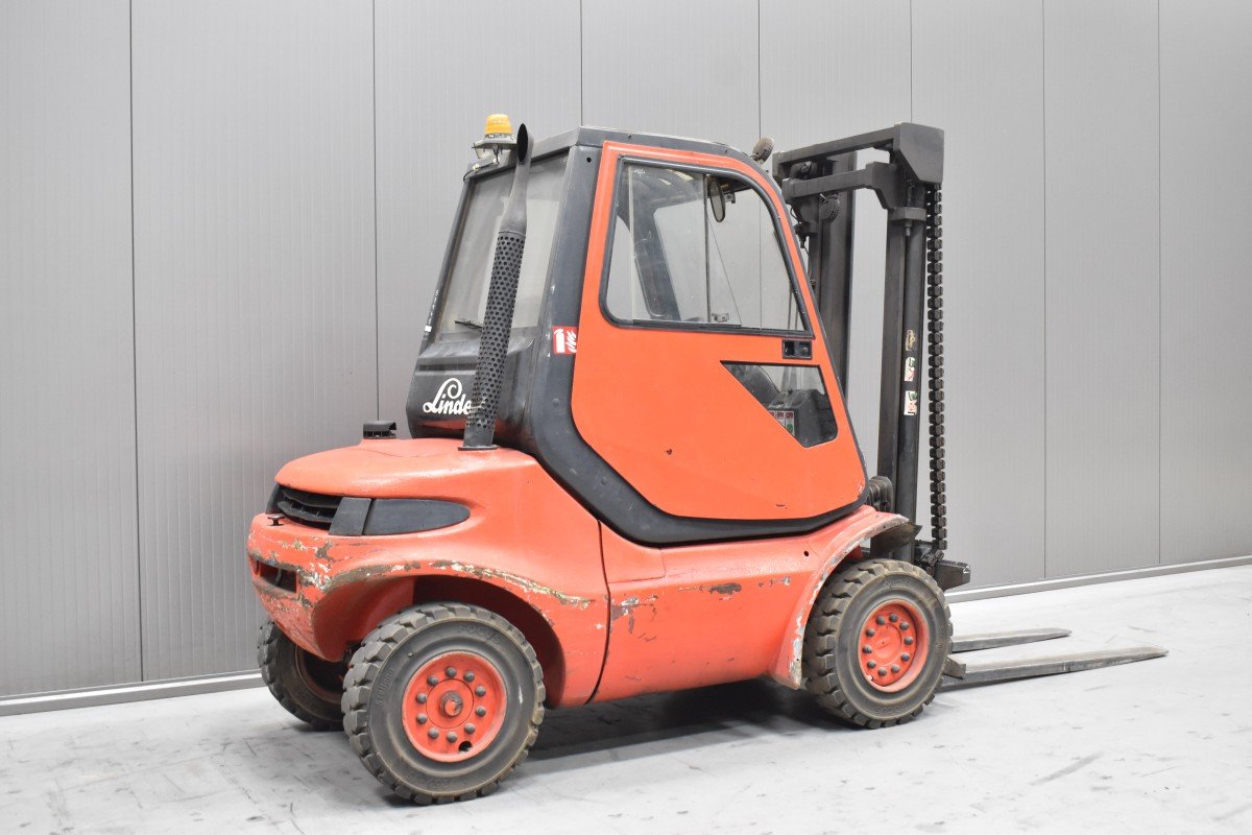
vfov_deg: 34.2
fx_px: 1356
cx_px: 626
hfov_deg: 49.6
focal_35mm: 39
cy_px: 418
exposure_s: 1/25
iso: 1600
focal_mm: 26
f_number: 5
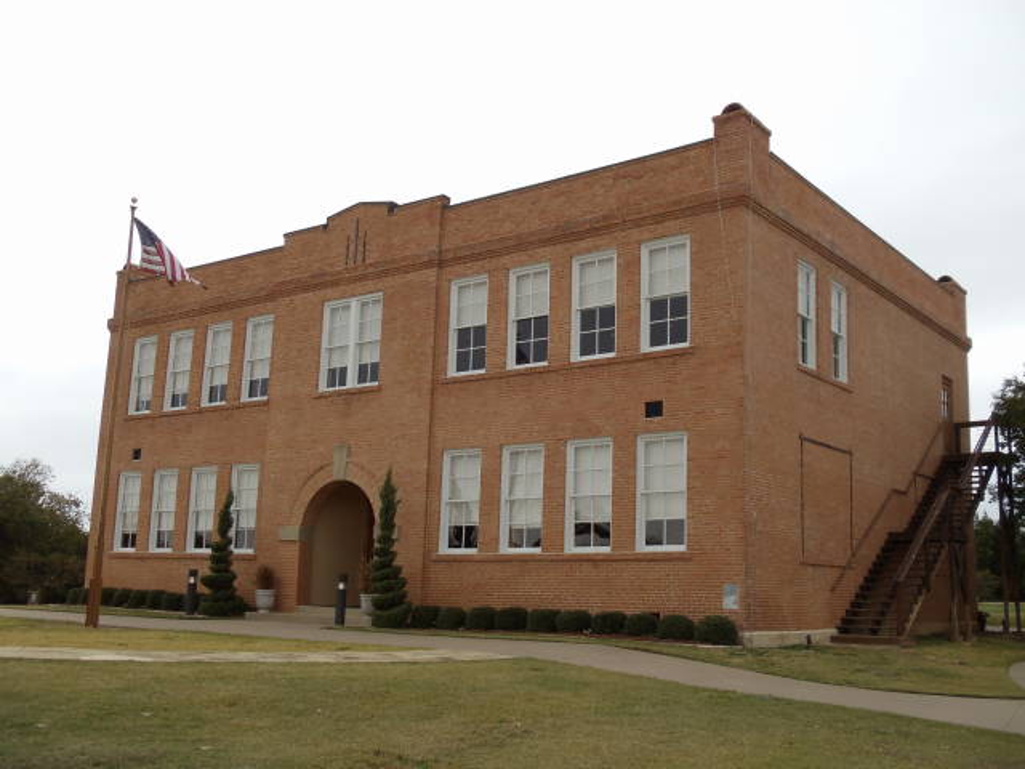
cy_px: 384
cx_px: 512
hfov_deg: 38.2
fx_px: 1481
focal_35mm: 50
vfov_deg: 29.1
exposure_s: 1/320
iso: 100
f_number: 3.7
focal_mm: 6.81
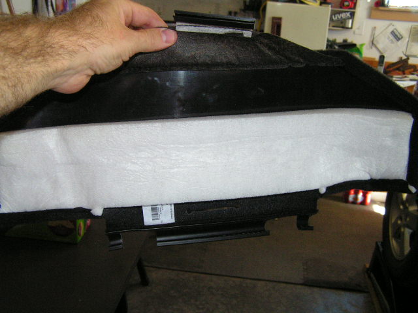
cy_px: 156
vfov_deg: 37.7
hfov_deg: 49.0
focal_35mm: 38
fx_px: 459
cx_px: 209
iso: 200
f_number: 2.8
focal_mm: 6.3
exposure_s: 1/40
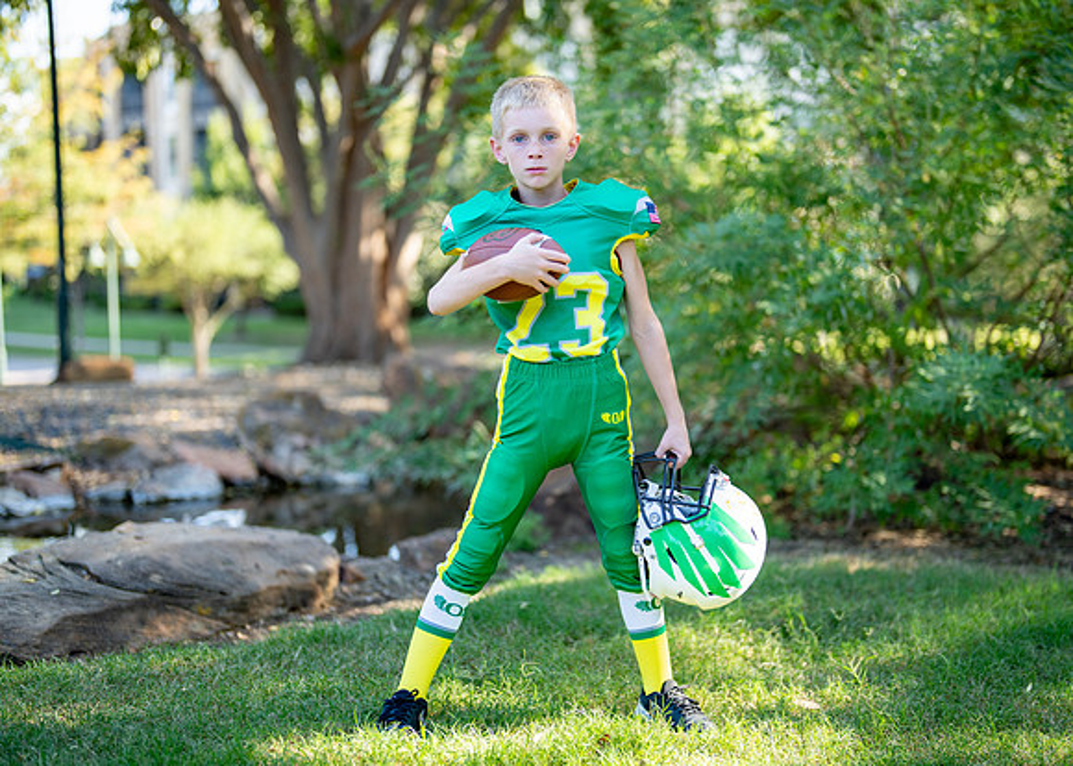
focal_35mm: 58
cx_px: 602
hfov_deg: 33.6
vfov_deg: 24.3
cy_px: 401
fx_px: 1777
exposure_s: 1/1000
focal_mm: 50
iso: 100
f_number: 1.2
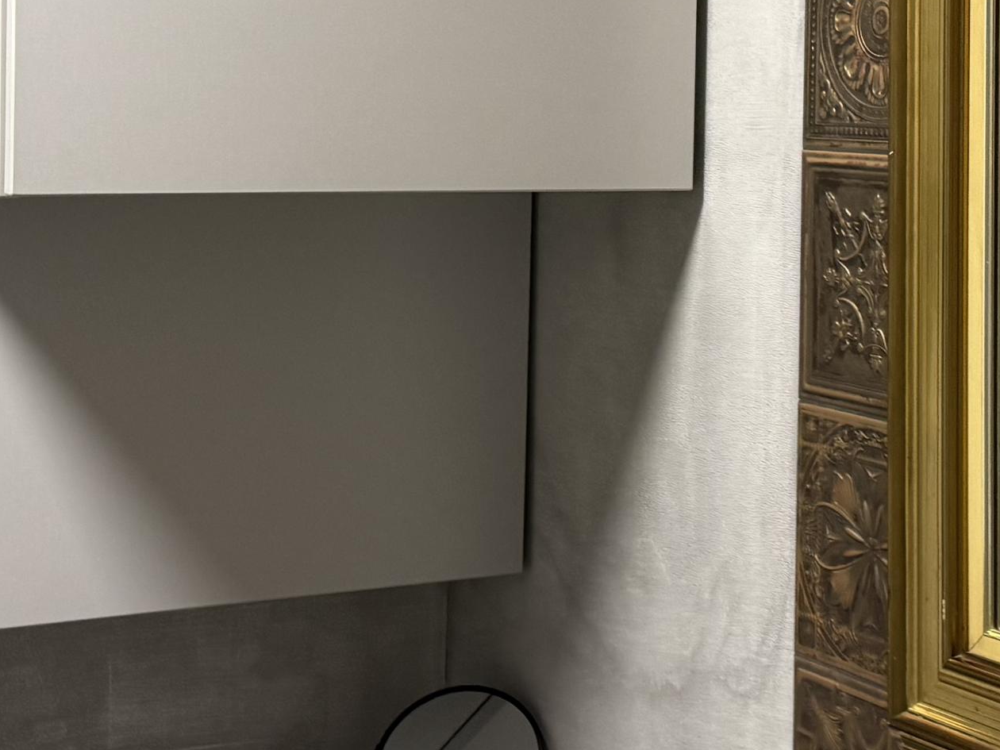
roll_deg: -1.6
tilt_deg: -0.5
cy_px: 142
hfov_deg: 25.0
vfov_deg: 18.7
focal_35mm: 78
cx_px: 620
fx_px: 2253
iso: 200
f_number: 1.78
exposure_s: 1/50
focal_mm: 6.76
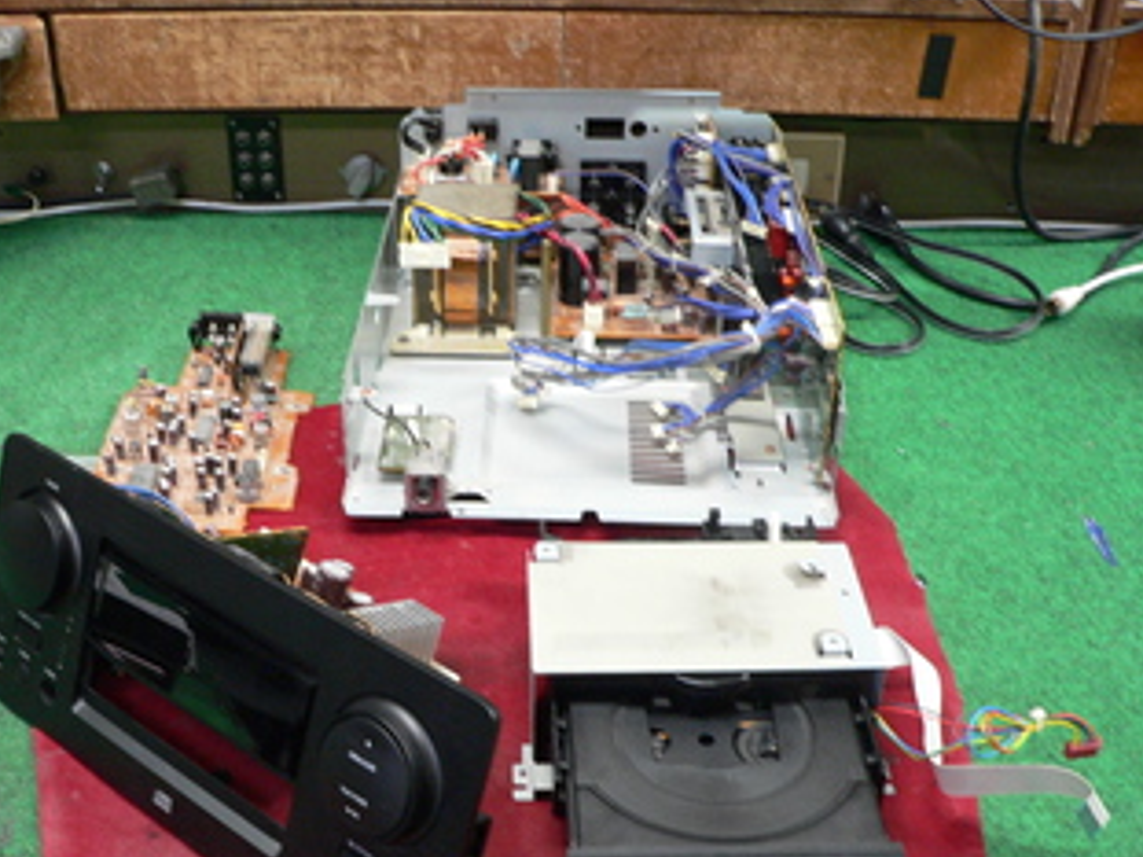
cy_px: 498
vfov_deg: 32.8
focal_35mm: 44
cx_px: 470
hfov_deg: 42.8
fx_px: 1452
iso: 200
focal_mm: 6
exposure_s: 1/10
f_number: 2.8
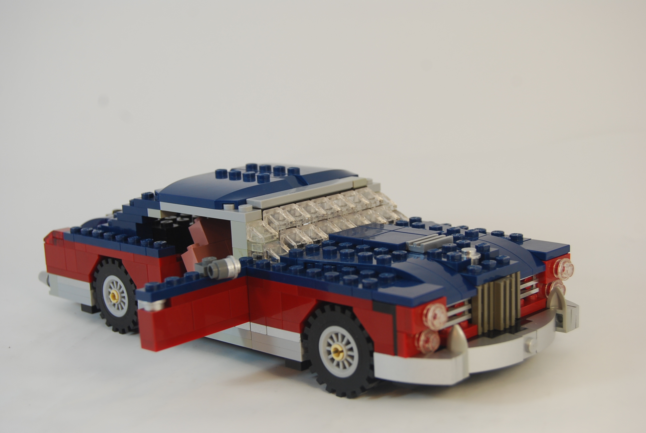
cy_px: 216
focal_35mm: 60
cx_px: 323
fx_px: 1078
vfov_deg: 22.7
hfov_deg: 33.4
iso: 200
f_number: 6.3
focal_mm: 40
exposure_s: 1/60
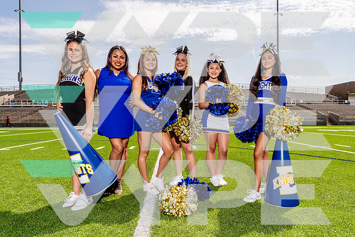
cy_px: 118
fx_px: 237
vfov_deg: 53.2
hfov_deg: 73.7
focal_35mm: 24
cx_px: 178
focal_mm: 24
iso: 100
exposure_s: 1/250
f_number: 11
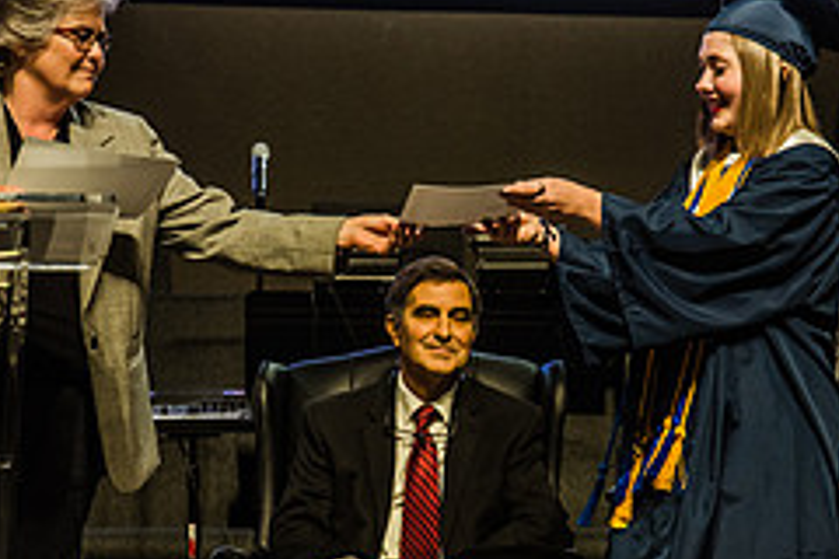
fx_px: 4777
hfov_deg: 10.0
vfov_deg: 6.7
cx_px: 371
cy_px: 355
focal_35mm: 205
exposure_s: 1/200
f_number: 4.5
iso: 800
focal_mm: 85
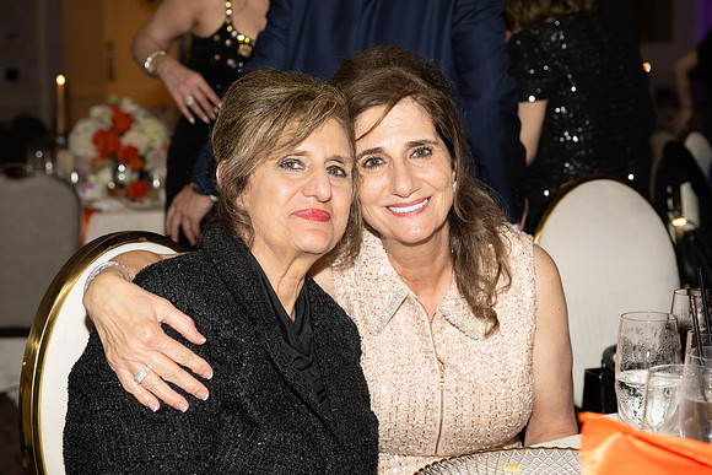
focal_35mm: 67
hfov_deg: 30.1
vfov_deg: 20.3
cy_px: 238
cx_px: 356
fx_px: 1325
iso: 800
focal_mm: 67
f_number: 5.6
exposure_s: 1/100
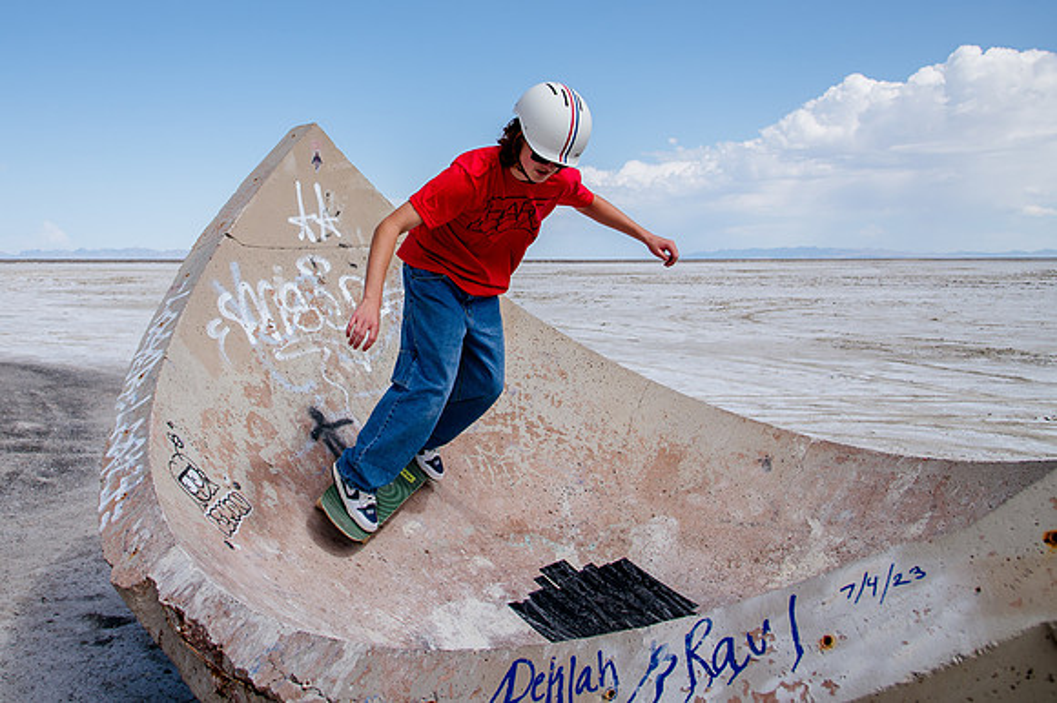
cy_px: 221
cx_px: 392
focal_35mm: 34
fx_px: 993
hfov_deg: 55.3
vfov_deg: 38.4
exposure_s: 1/1250
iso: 160
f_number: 6.3
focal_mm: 24
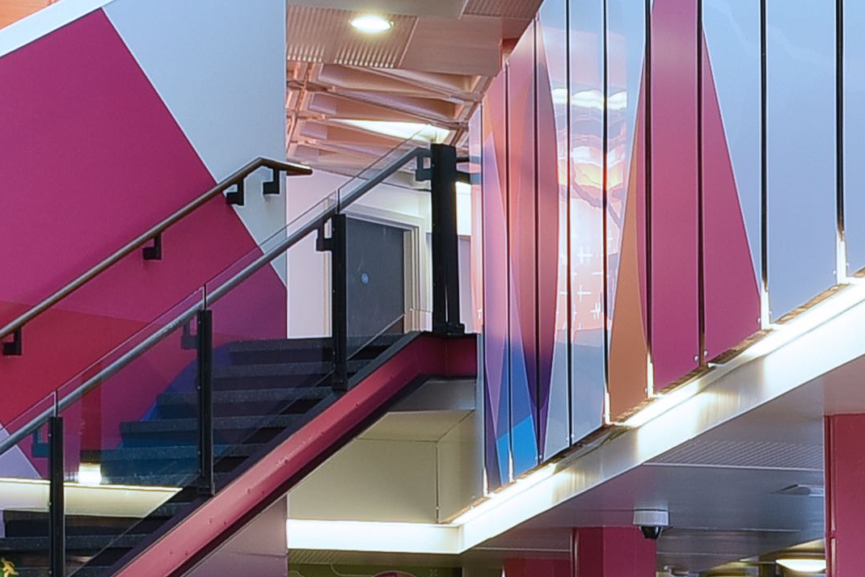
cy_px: 831
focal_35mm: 135
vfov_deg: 9.9
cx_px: 1511
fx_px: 3244
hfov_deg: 13.7
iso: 100
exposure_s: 1.6
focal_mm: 24
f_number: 11
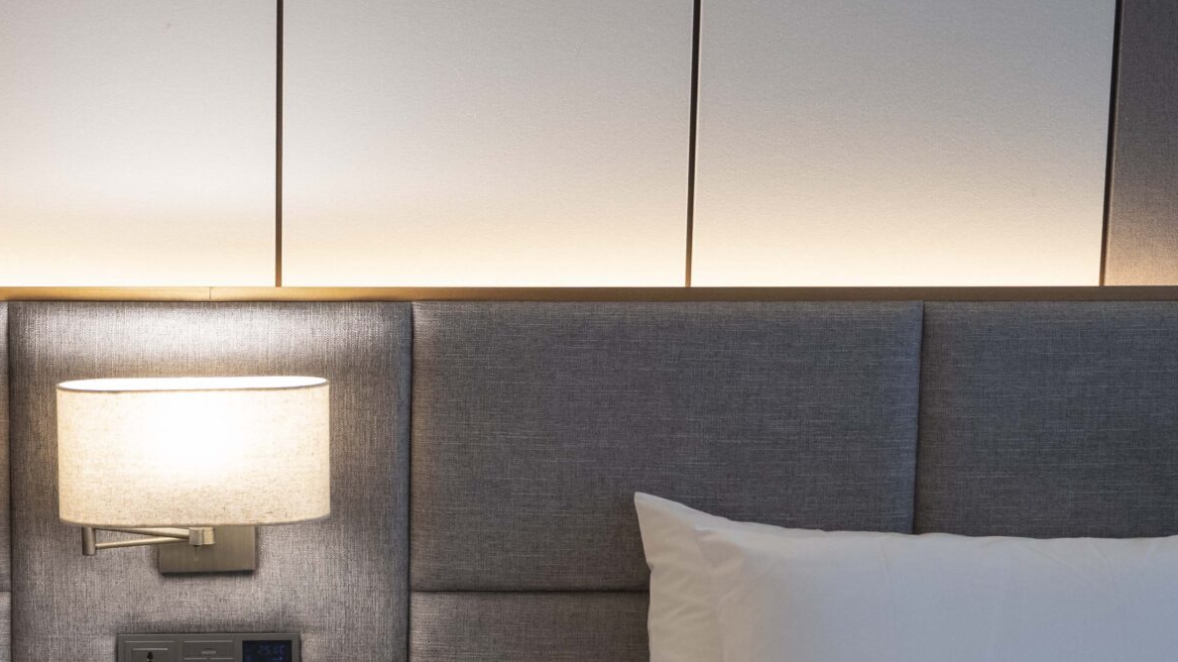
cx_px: 194
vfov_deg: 15.1
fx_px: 2467
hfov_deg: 26.2
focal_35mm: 79
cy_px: 627
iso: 1250
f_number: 5
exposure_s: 1/160
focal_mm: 35
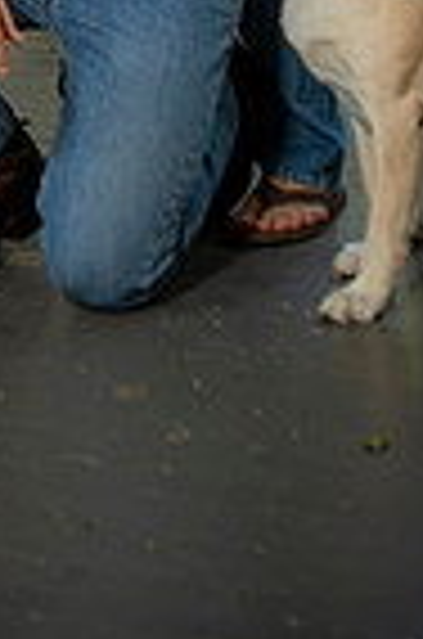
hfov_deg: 6.1
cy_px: -342
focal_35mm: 222
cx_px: -2
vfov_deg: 9.0
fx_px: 3932
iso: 100
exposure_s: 1/250
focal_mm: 70
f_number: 3.5
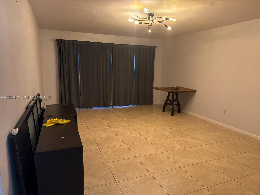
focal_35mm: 24
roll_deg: -1.5
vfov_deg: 56.8
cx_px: 130
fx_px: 180
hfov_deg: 71.6
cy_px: 98
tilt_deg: -10.7
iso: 320
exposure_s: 1/60
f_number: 1.78
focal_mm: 6.76
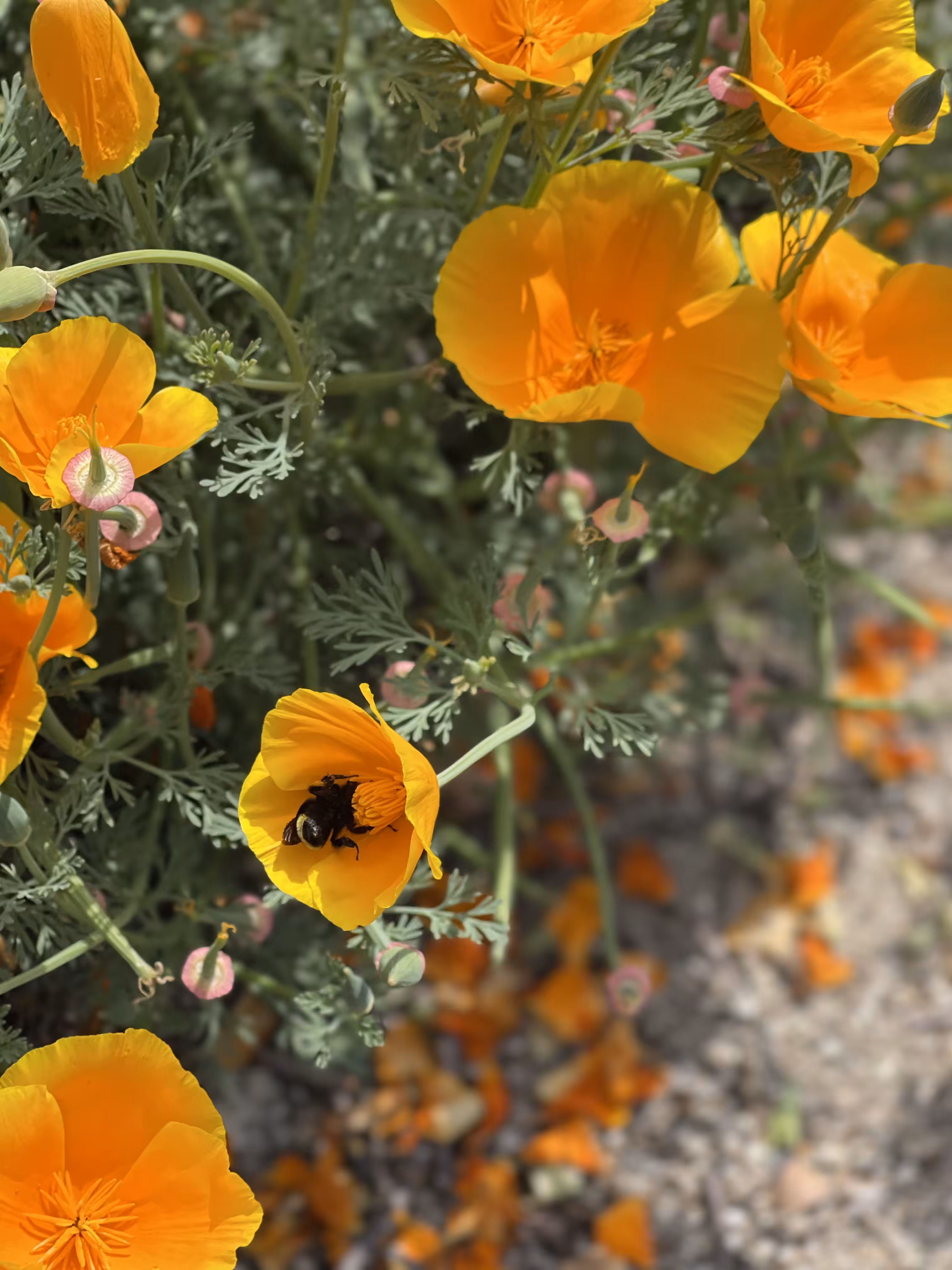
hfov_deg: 22.9
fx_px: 2347
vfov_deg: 30.3
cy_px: 635
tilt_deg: -53.5
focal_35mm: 64
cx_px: 476
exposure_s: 1/619
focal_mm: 7.5
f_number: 2.2
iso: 32
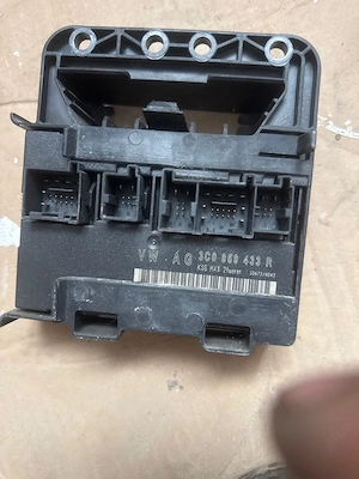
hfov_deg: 56.8
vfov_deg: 71.6
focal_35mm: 24
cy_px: 240
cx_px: 180
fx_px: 332
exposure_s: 1/59
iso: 800
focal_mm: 6.76
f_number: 1.78
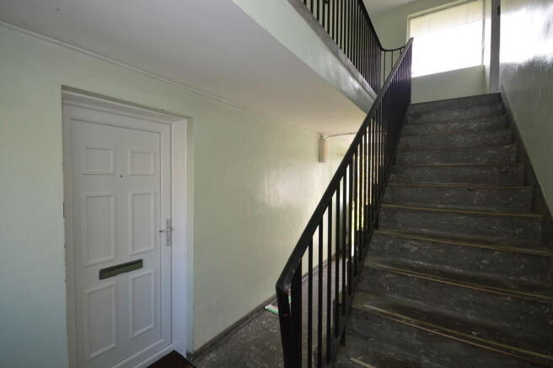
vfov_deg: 77.2
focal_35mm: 15
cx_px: 276
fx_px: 230
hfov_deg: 100.4
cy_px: 184
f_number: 5.6
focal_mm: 10
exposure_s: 1/125
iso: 400
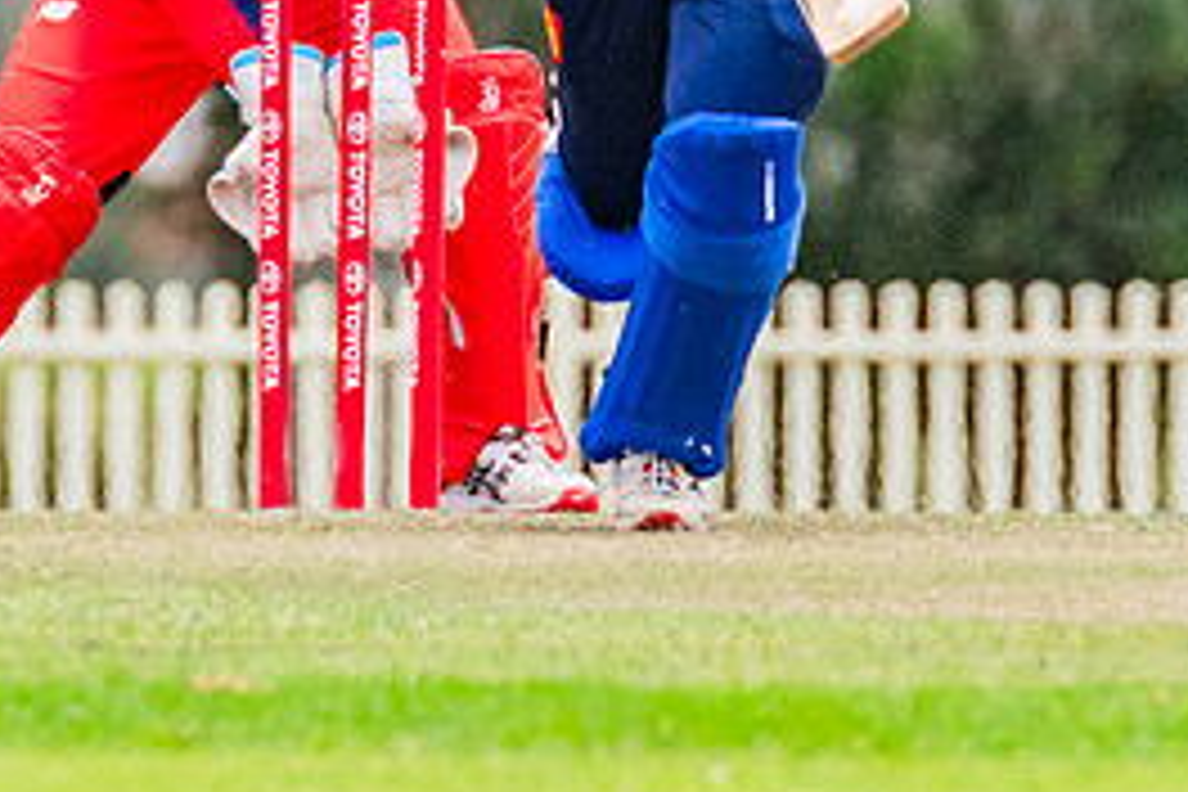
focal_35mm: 2282
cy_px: -374
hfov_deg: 0.9
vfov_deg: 0.6
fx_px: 75300
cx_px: 520
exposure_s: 1/1250
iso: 800
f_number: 10
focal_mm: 600
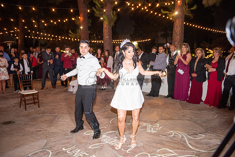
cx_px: 118
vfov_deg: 41.1
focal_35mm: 32
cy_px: 78
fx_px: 209
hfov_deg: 58.7
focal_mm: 32
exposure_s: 1/125
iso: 1250
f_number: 2.8
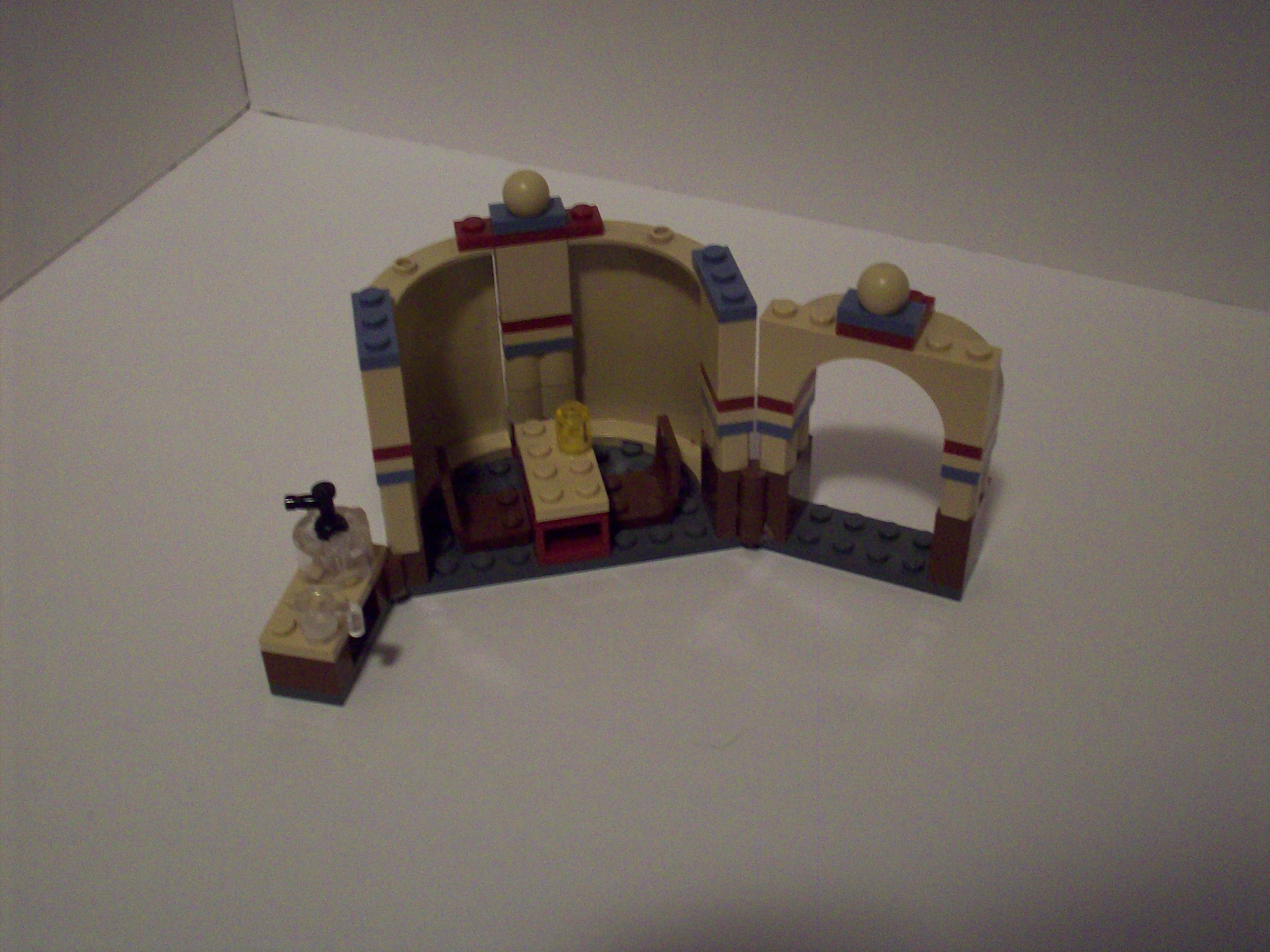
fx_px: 1688
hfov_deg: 41.2
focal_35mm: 46
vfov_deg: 31.5
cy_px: 476
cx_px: 635
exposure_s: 1/8
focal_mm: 7.6
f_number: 3.1
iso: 200
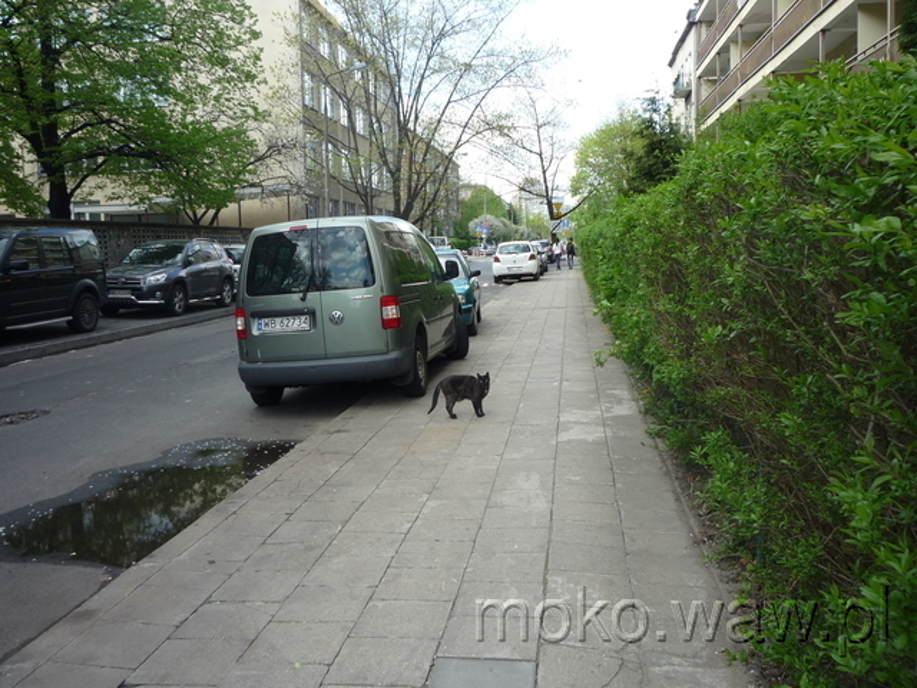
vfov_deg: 44.2
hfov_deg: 56.8
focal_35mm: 32
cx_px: 458
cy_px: 344
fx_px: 848
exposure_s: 1/160
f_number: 4
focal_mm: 5.2
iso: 100
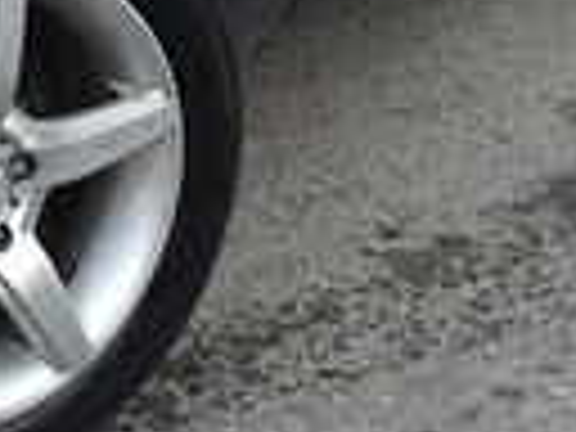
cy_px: -110
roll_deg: -0.5
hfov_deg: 12.5
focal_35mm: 149
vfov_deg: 9.8
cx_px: -342
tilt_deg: -16.5
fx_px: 2479
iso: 160
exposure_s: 1/33
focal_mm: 4.15
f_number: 2.2
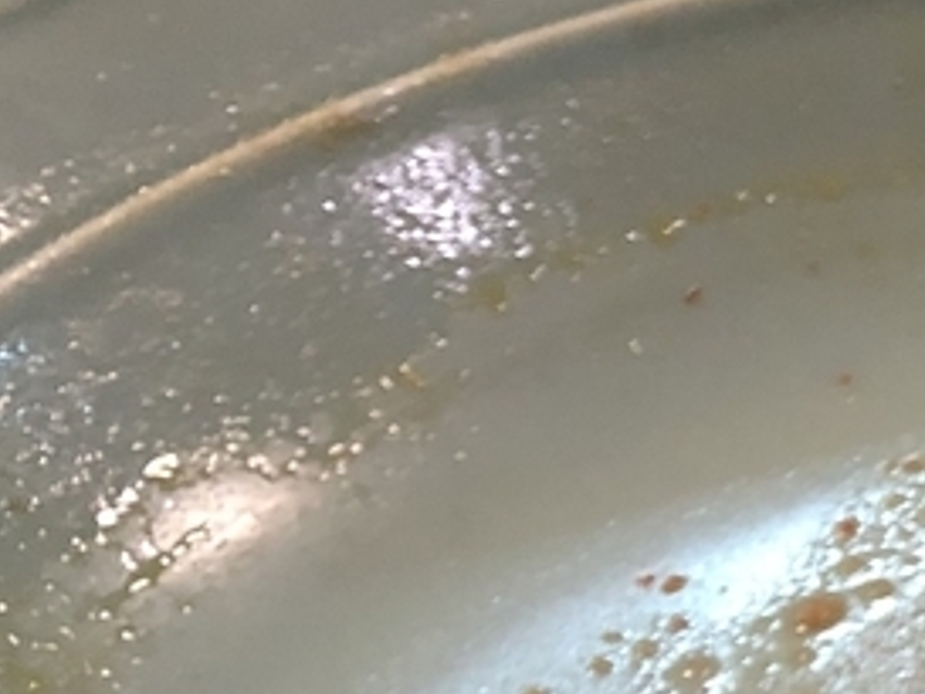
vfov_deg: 12.0
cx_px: 1918
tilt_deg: -36.6
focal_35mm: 123
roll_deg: +3.7
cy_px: 633
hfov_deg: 13.5
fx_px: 3288
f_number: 1.8
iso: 100
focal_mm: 3.99
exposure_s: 1/15
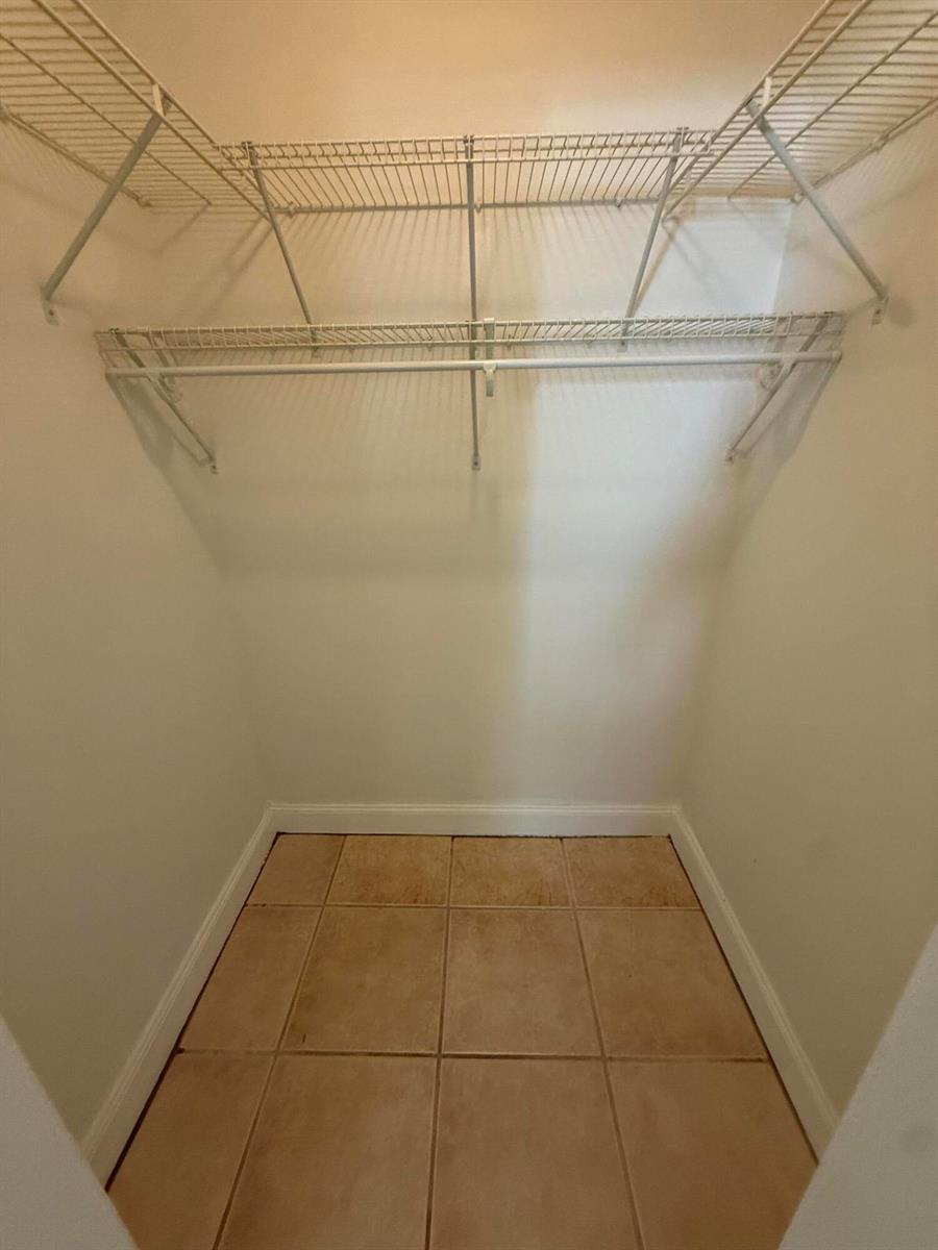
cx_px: 469
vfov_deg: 102.1
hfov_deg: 85.7
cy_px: 625
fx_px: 506
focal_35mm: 14
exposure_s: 1/120
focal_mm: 2.22
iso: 320
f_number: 2.2
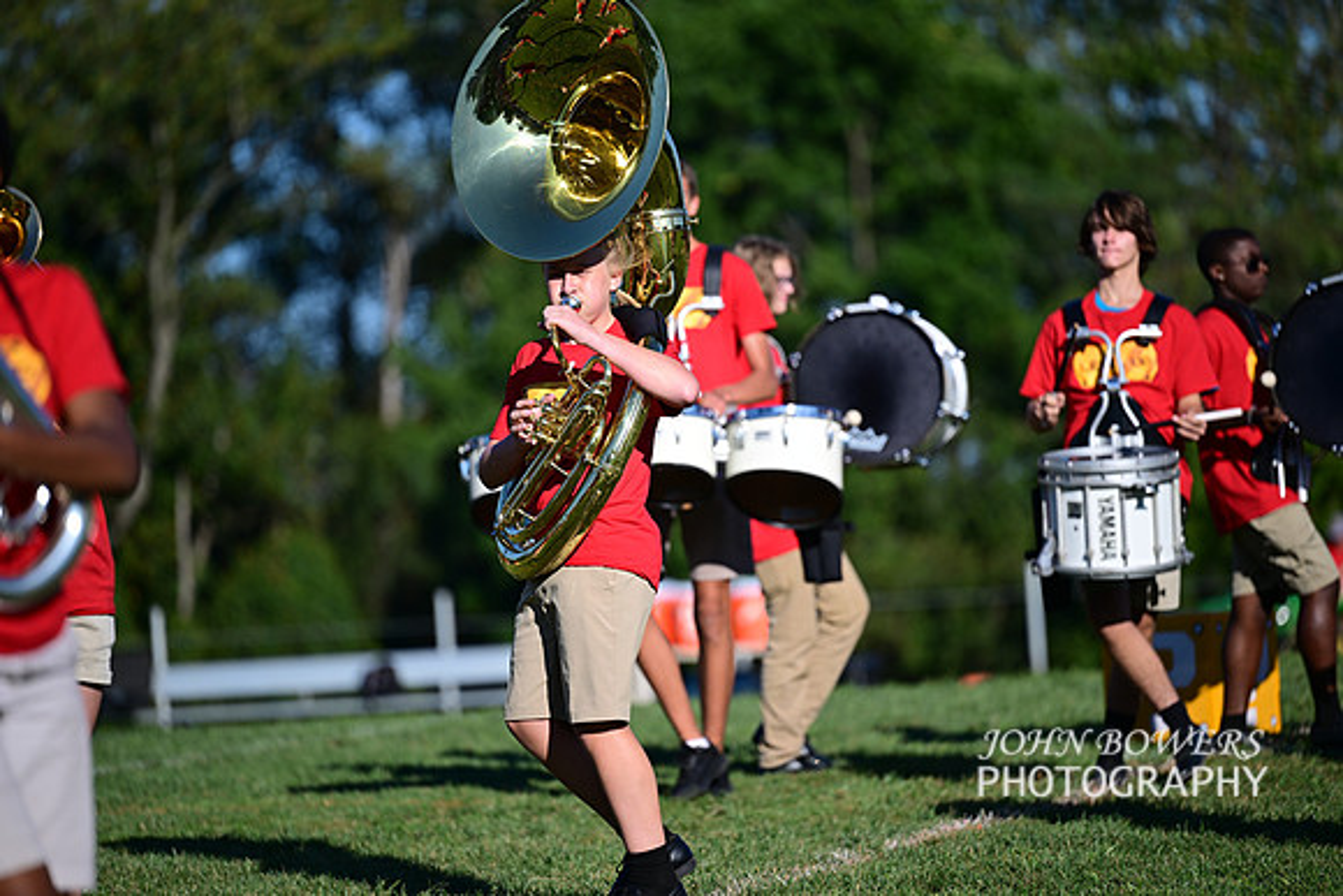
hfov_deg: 10.3
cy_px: 448
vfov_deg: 6.9
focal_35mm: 200
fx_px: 7463
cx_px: 672
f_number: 2.8
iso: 110
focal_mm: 200
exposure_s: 1/2000
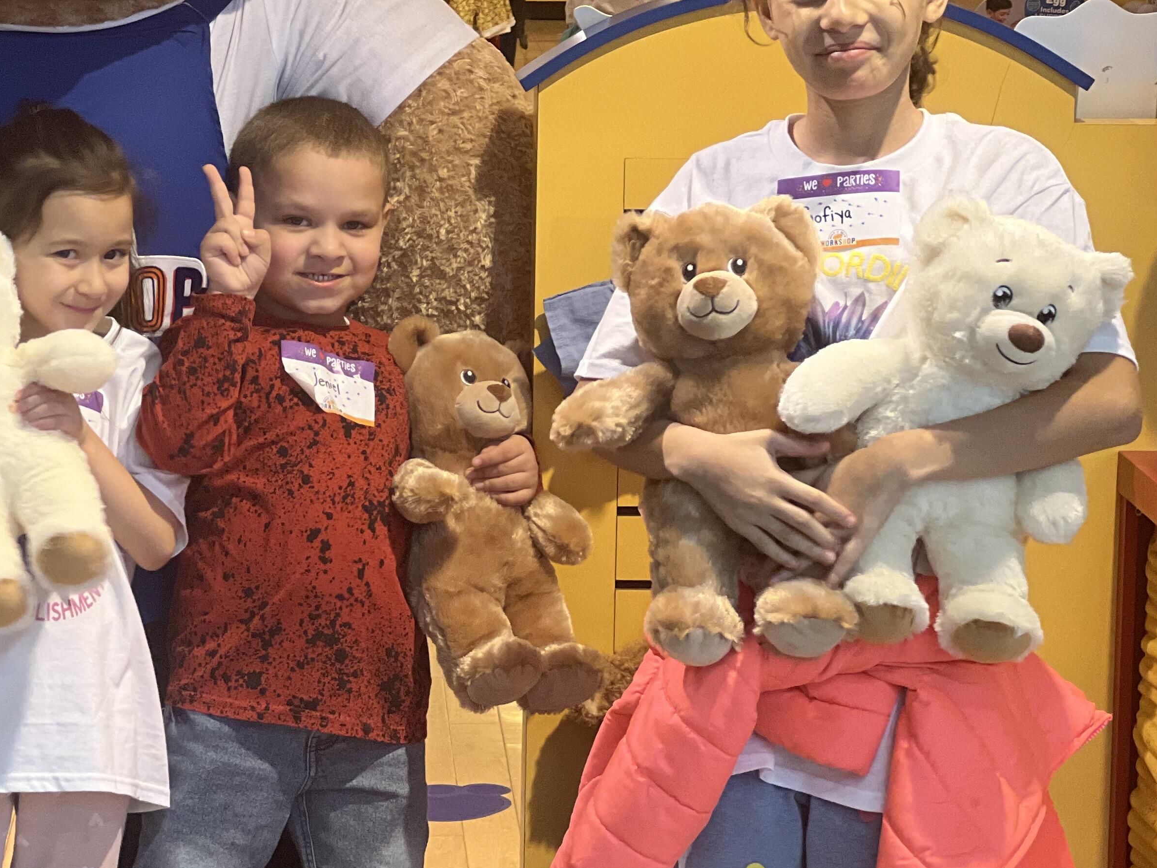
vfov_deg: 11.3
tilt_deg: -10.6
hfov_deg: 14.9
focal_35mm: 131
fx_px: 4378
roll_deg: -0.5
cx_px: 186
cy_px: 433
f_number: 2.8
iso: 125
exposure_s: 1/40
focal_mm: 9
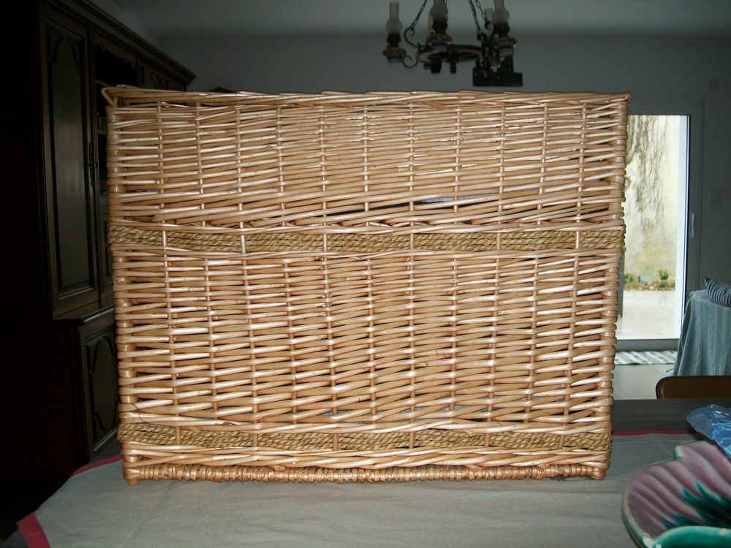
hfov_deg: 54.0
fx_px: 718
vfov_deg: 41.8
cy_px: 274
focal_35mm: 34
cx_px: 366
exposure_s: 1/60
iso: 64
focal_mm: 6.1
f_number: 2.7
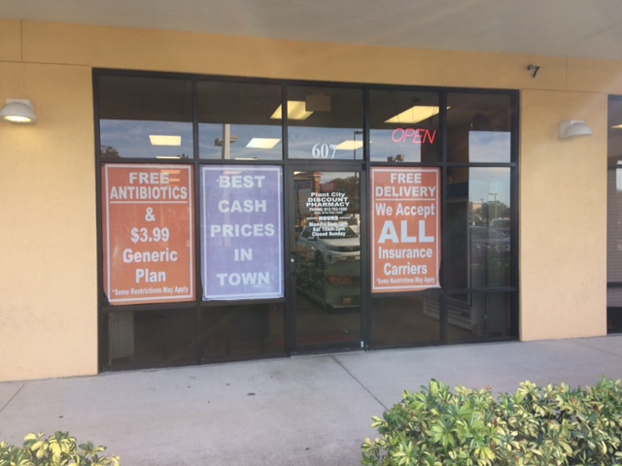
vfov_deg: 48.2
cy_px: 233
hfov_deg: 61.7
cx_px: 311
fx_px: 521
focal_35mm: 29
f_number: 2.2
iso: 32
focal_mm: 4.15
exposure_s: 1/211
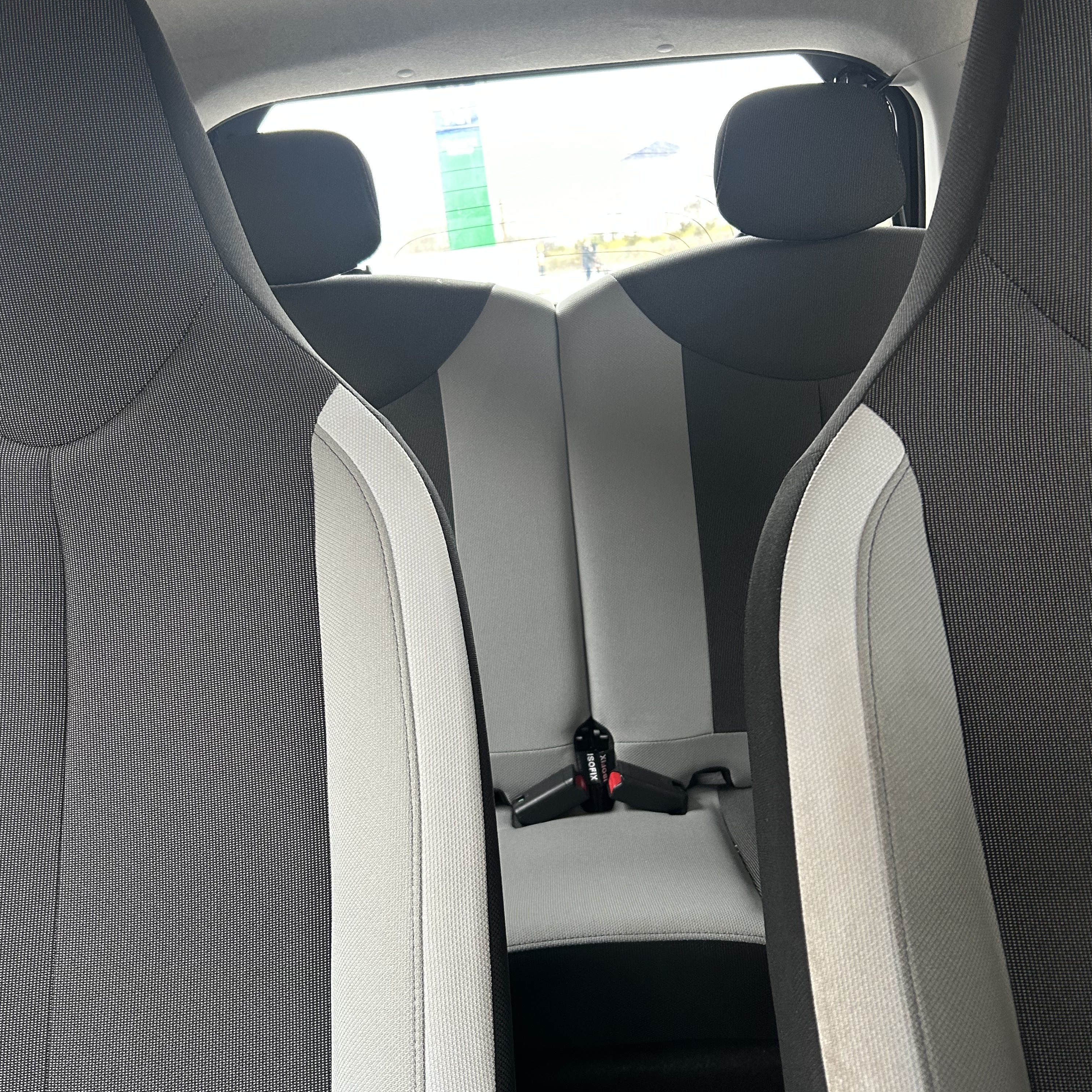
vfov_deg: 52.5
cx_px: 543
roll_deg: +7.7
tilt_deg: -14.5
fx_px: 1106
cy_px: 581
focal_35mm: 31
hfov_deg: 52.5
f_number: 1.5
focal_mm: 5.7
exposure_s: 1/60
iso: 200
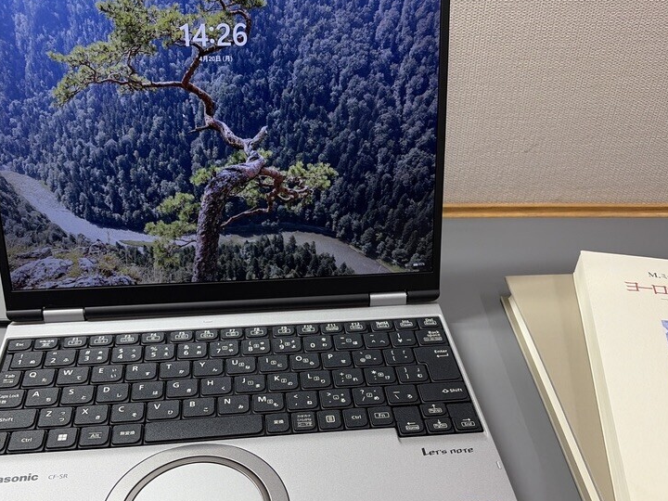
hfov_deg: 50.1
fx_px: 714
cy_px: 314
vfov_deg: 38.4
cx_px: 324
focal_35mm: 37
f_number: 1.6
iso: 125
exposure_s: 1/120
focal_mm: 5.96
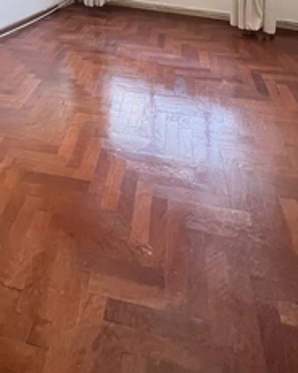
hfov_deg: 43.3
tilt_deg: -2.1
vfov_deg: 38.0
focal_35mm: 33
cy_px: -89
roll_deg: +1.1
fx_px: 364
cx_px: 79
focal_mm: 1.57
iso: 400
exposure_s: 1/60
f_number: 1.8
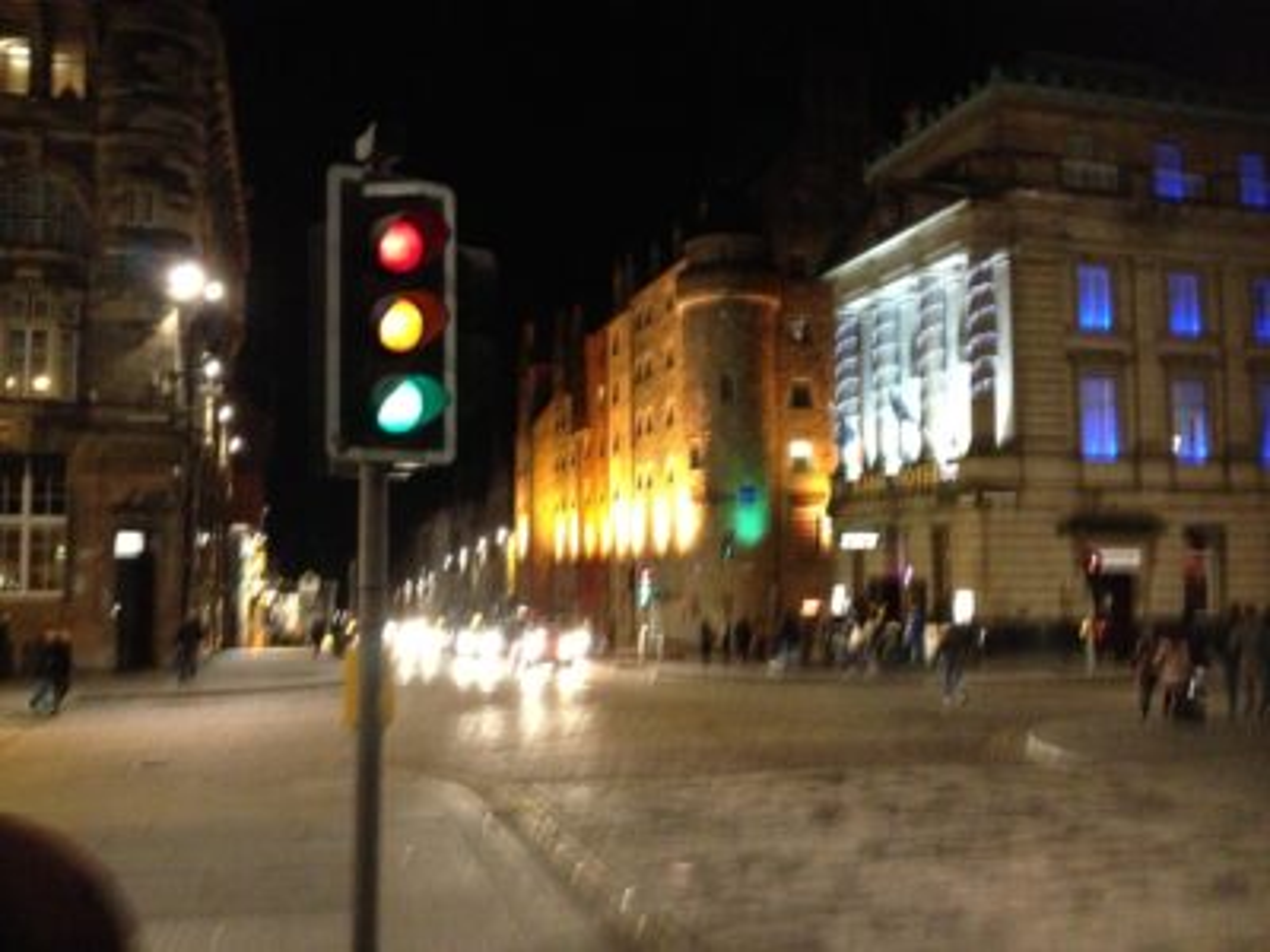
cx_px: 635
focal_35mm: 35
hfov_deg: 52.6
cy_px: 476
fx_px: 1284
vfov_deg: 40.7
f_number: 2.4
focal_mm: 4.28
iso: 800
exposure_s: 1/15
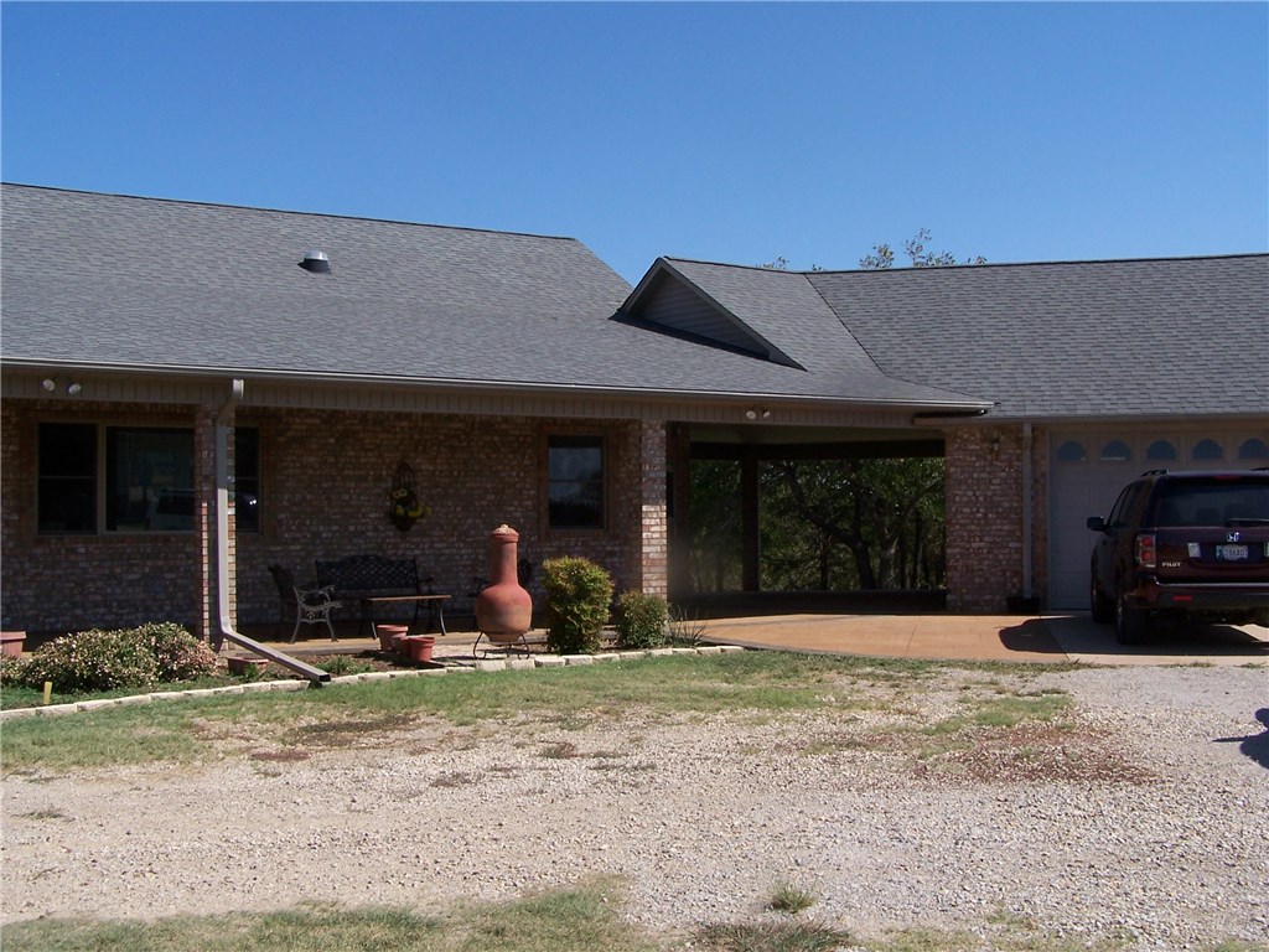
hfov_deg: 49.0
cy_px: 476
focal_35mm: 38
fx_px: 1393
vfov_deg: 37.7
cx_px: 634
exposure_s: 1/500
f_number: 5.6
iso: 80
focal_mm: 6.3
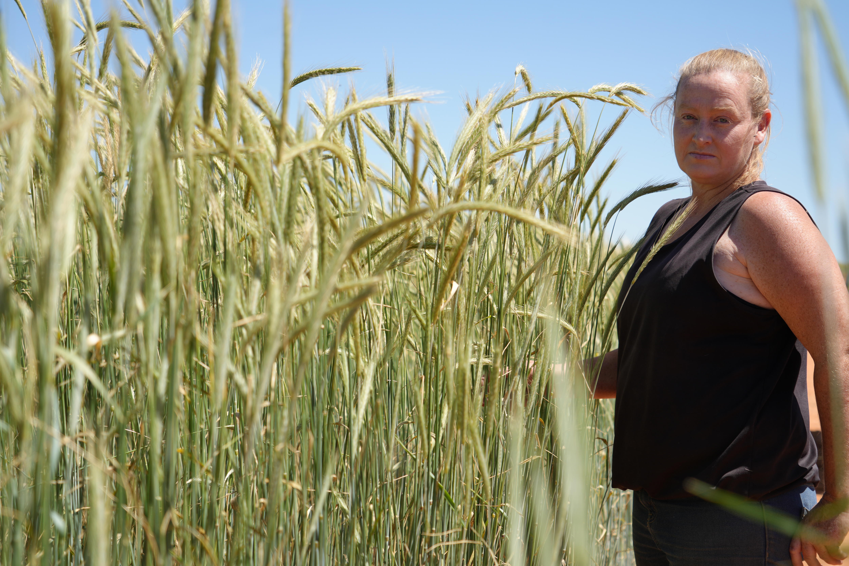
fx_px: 1627
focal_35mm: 69
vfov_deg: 19.7
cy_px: 283
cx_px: 424
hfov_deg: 29.2
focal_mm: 69
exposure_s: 1/400
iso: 100
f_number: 5.6
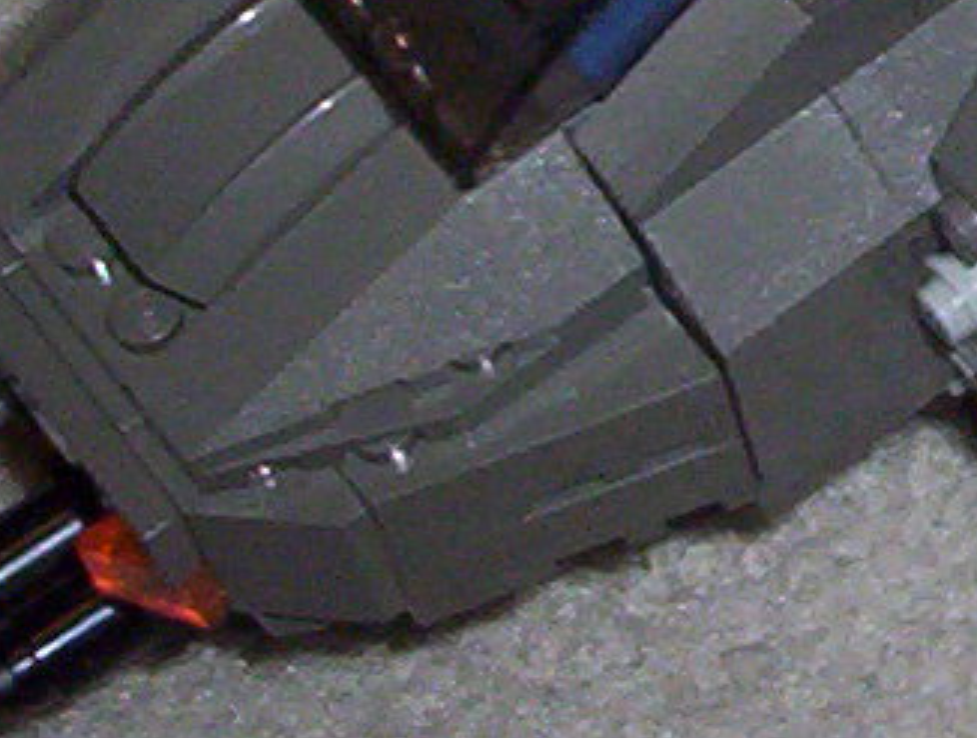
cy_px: -717
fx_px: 5374
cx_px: 2038
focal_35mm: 190
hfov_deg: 9.6
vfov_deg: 7.5
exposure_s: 1/60
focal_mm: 4.99
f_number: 4.5
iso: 140
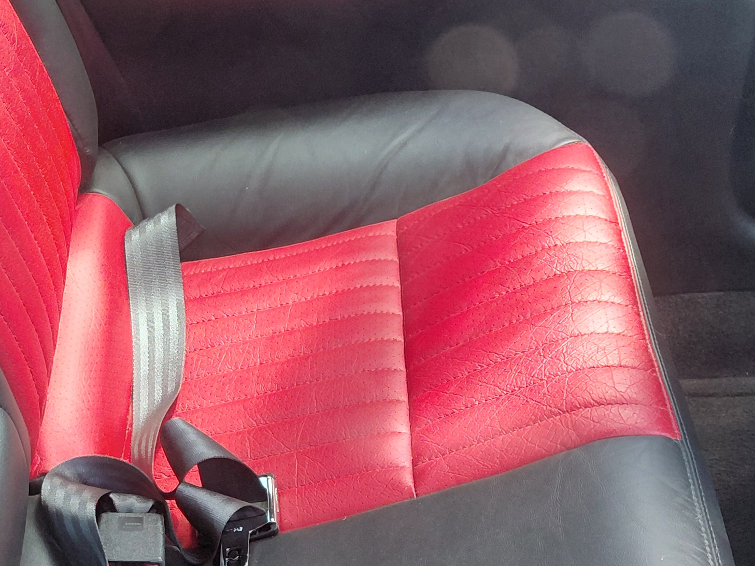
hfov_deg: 27.7
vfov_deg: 19.5
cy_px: 714
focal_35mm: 70
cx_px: 290
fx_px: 1527
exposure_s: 1/100
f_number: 1.8
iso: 160
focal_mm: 4.69
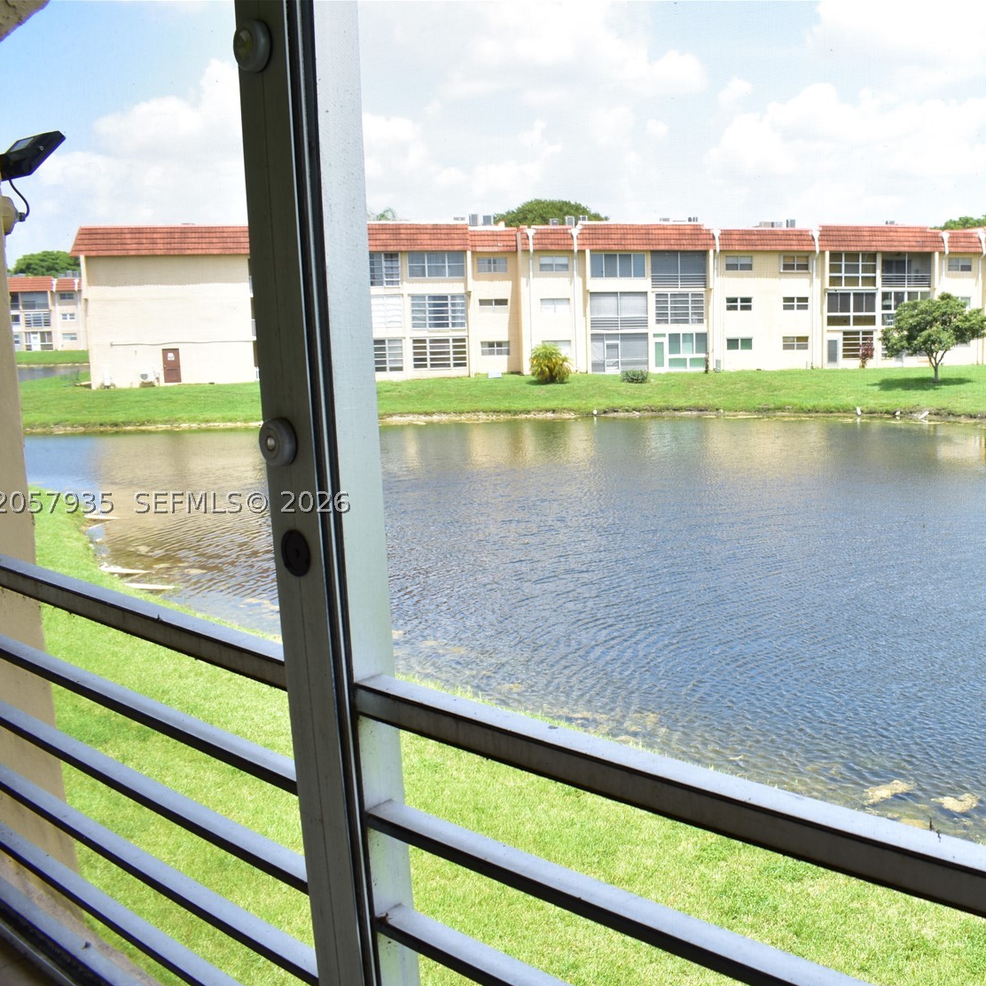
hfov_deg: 46.1
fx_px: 1128
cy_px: 501
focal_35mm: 35
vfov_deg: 47.2
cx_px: 698
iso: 100
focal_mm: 18
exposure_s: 1/125
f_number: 5.6
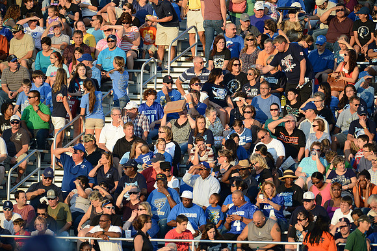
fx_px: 5756
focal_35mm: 550
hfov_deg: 3.8
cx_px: 188
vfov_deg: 2.5
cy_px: 126
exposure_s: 1/2500
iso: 800
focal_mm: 550
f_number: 4
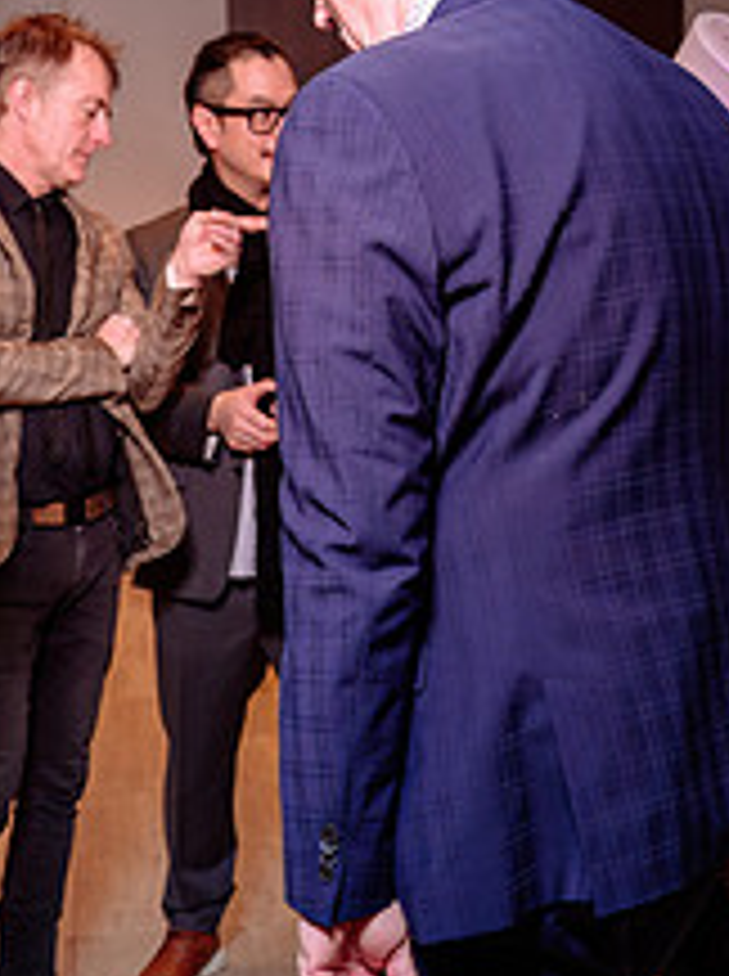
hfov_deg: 19.3
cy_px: 542
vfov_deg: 25.7
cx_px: 472
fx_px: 2140
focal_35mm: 76
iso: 800
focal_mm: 29.5
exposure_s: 1/125
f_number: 3.5
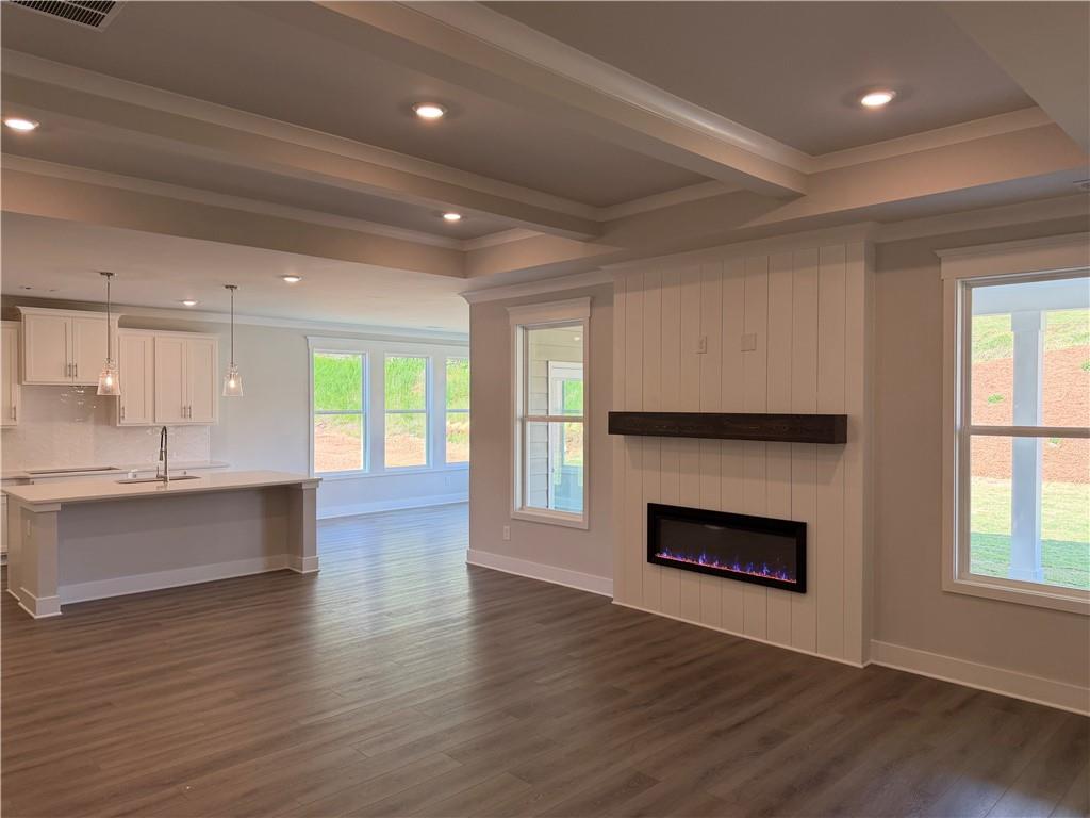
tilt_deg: -0.7
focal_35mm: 24
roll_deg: -0.3
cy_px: 409
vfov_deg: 56.8
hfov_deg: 71.6
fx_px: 756
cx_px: 545
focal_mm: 6.76
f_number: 1.78
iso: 125
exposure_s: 1/209
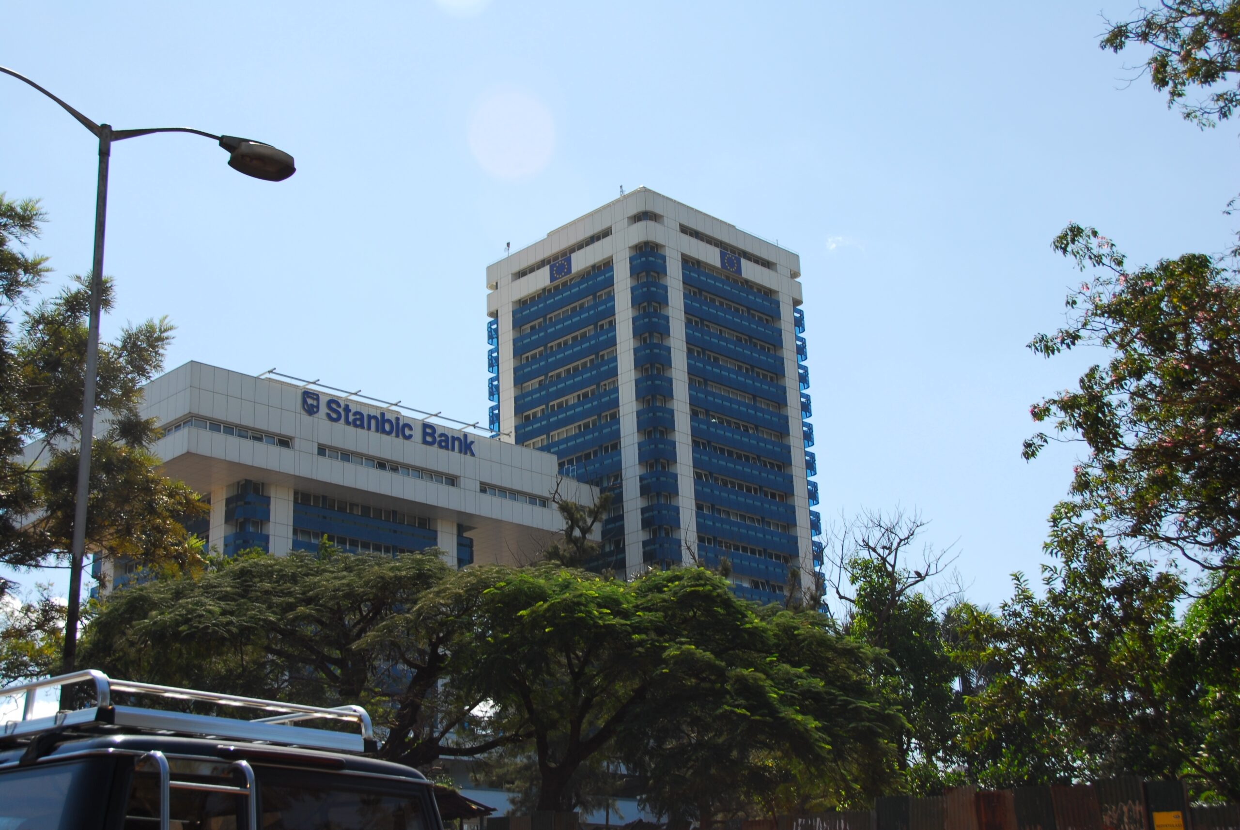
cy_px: 415
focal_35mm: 48
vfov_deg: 28.2
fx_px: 1655
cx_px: 620
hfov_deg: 41.1
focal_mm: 32
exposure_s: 1/400
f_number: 5.6
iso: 100
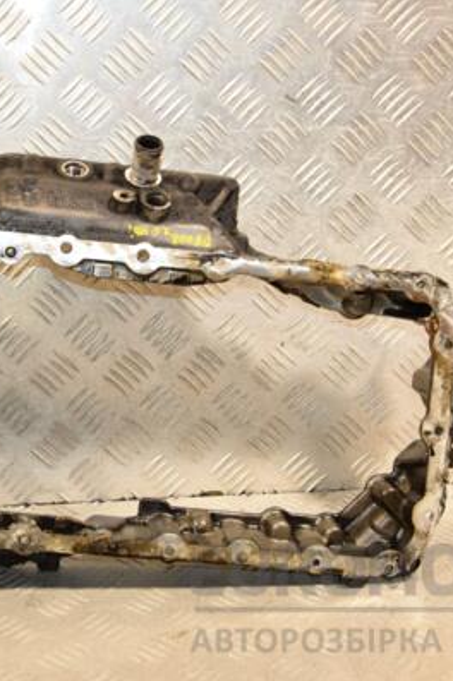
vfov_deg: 34.0
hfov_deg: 22.9
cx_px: 158
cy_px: 341
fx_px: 1115
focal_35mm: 59
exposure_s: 1/200
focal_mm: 26
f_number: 5
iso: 800
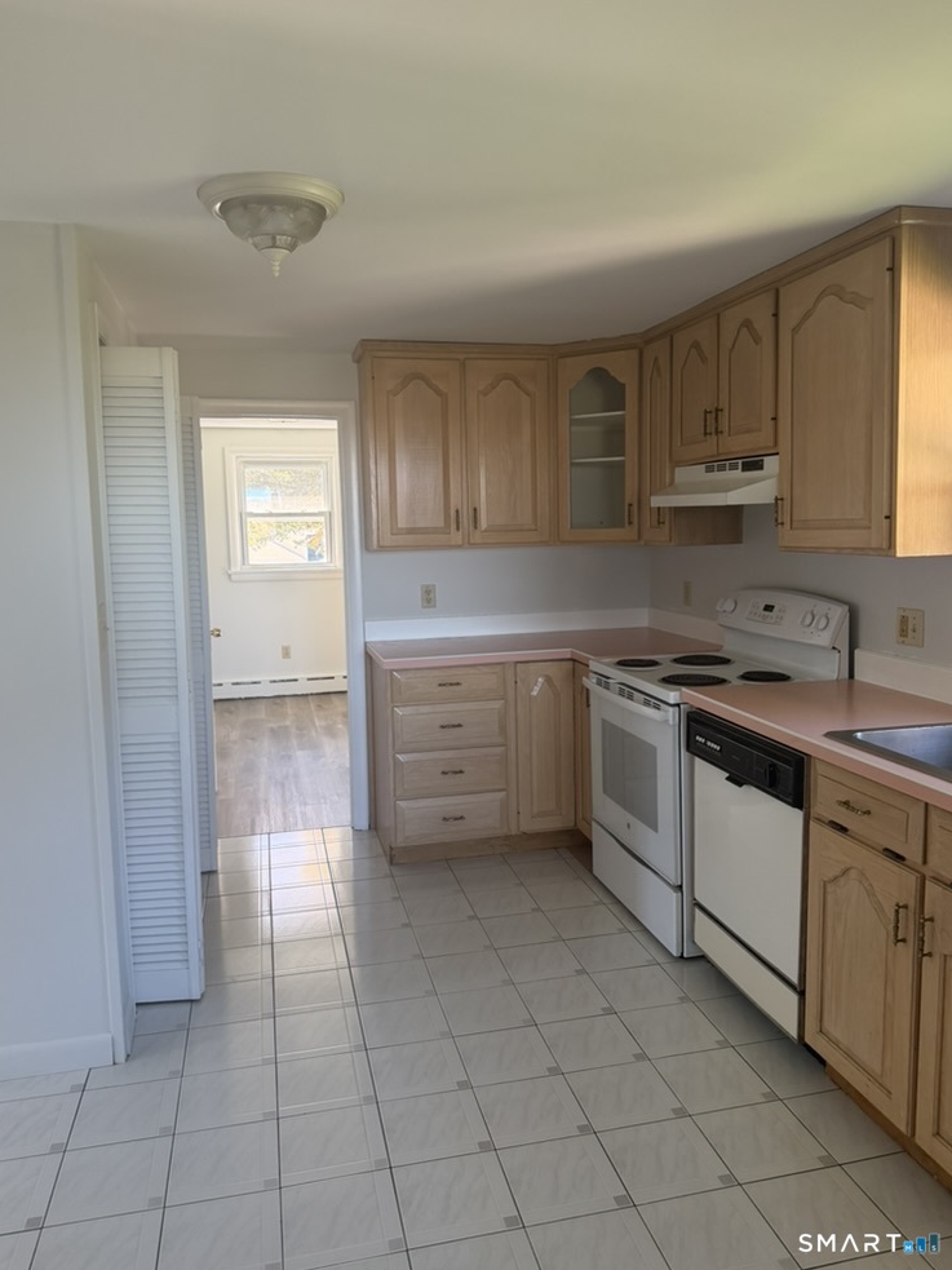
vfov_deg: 69.4
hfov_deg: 54.9
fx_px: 917
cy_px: 618
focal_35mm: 25
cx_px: 469
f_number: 1.78
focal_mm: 6.76
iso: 200
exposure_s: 1/121
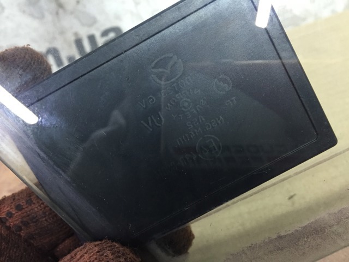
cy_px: 131
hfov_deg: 61.7
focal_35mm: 29
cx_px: 174
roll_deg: +24.9
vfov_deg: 48.2
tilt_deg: -39.0
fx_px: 292
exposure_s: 1/33
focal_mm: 4.15
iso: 250
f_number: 2.2
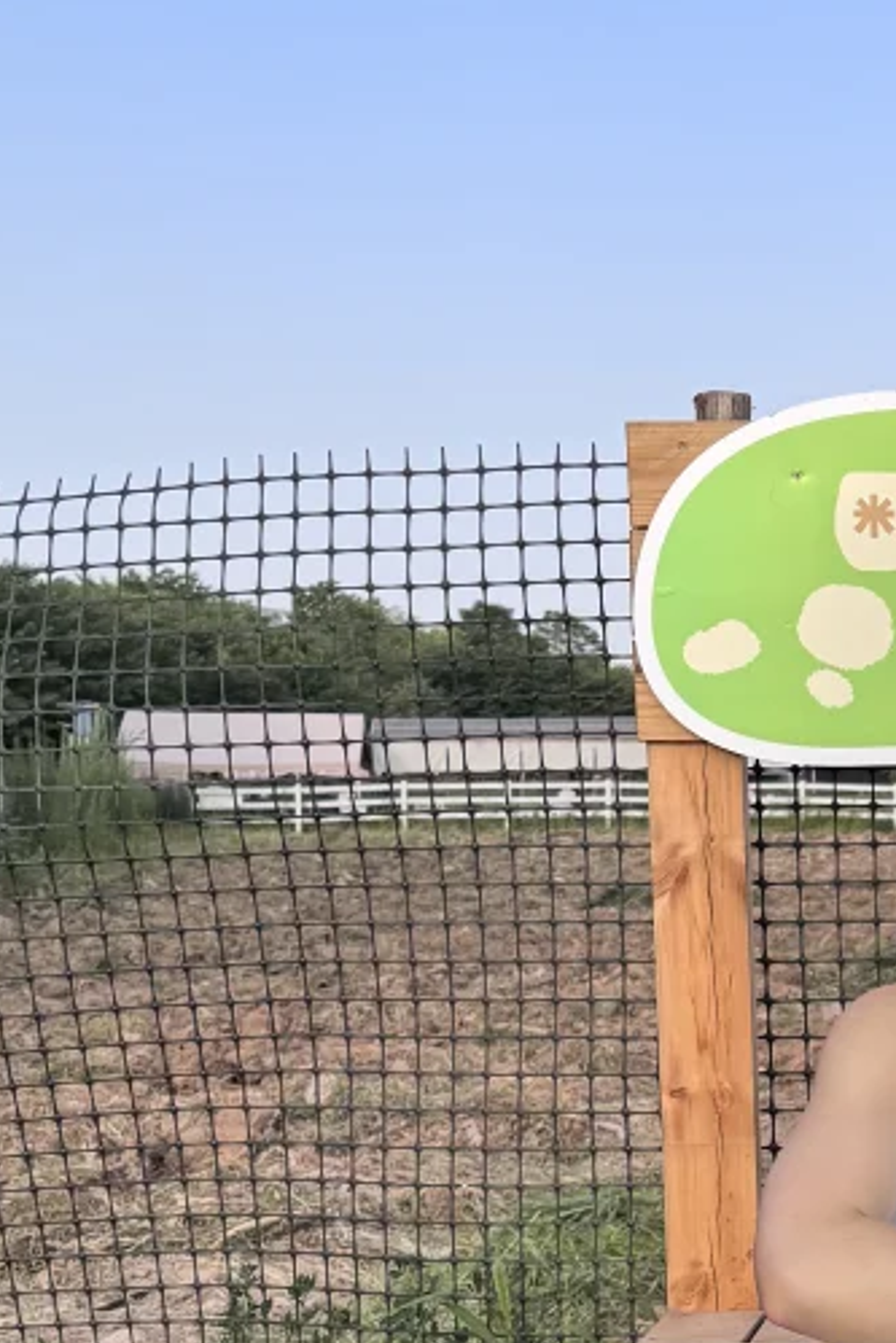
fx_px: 2686
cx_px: 1187
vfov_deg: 27.7
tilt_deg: -3.5
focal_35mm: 72
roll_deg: -0.2
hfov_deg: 17.7
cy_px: 985
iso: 80
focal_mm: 6.76
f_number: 1.78
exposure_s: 1/3096
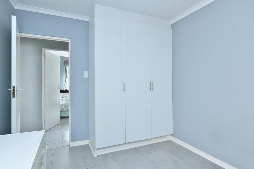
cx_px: 127
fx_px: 134
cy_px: 84
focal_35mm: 19
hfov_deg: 86.9
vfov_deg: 64.5
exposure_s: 1/6
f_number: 8
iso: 320
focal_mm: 12.6
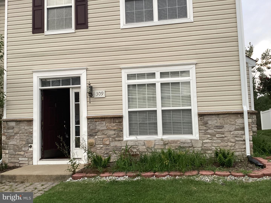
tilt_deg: +3.7
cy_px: 102
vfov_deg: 45.4
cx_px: 136
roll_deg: +2.6
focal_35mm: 31
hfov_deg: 58.4
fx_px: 243
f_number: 2.4
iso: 80
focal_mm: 3.3
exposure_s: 1/60
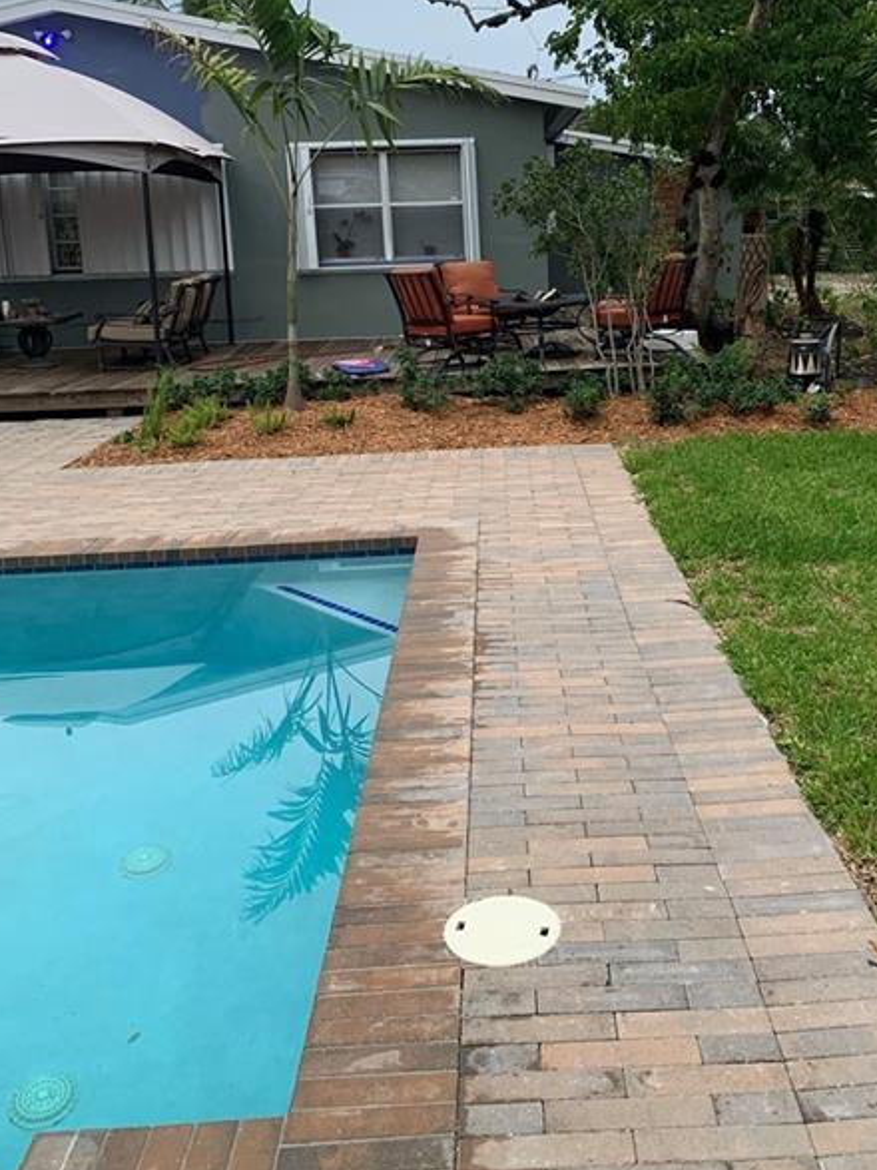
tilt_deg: -10.0
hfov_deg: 41.5
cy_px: 442
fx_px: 1149
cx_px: 542
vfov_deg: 53.4
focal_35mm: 34
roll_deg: +2.4
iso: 200
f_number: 1.8
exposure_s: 1/60
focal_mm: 4.25
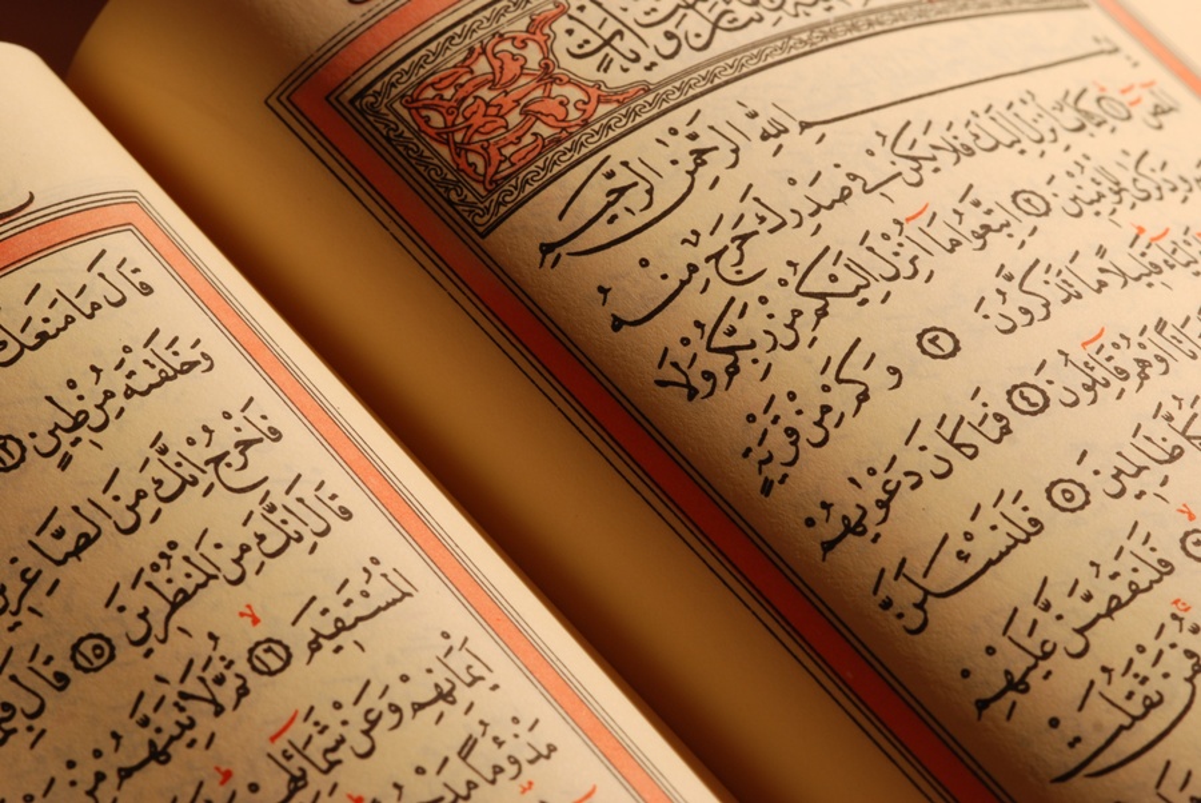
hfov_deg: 13.0
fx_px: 5259
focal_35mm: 158
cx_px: 600
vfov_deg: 8.7
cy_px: 402
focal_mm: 105
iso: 200
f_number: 11
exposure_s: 5
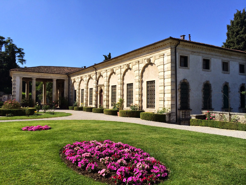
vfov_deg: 46.8
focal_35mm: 30
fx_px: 213
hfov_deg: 60.0
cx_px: 123
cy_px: 92
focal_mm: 4.12
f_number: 2.2
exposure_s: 1/2740
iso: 40
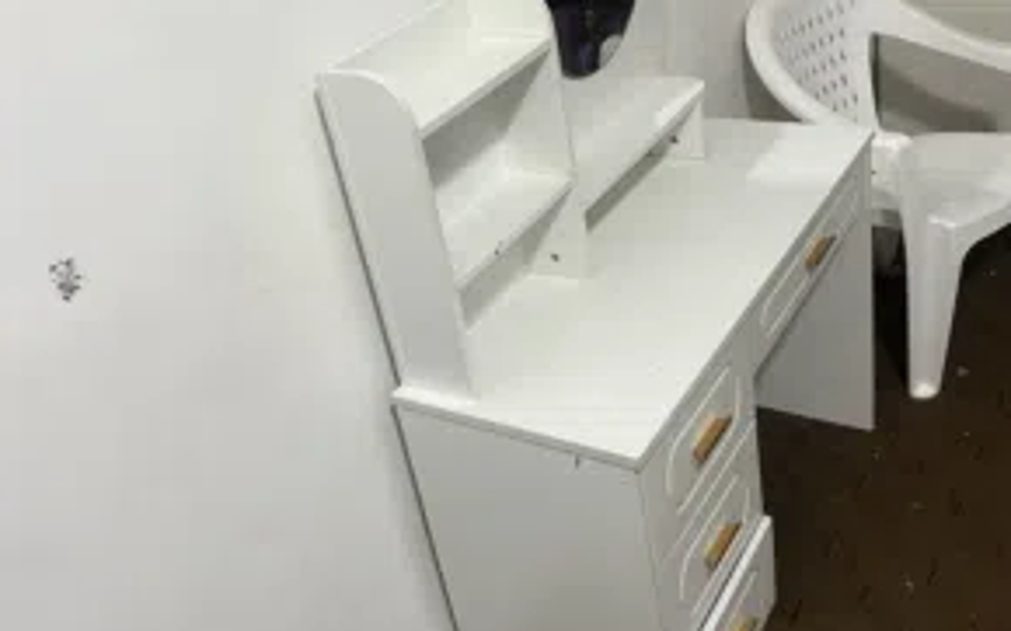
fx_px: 1047
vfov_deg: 33.5
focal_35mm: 38
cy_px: 265
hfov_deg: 51.6
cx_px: 516
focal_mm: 5.1
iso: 200
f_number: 1.6
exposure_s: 1/50
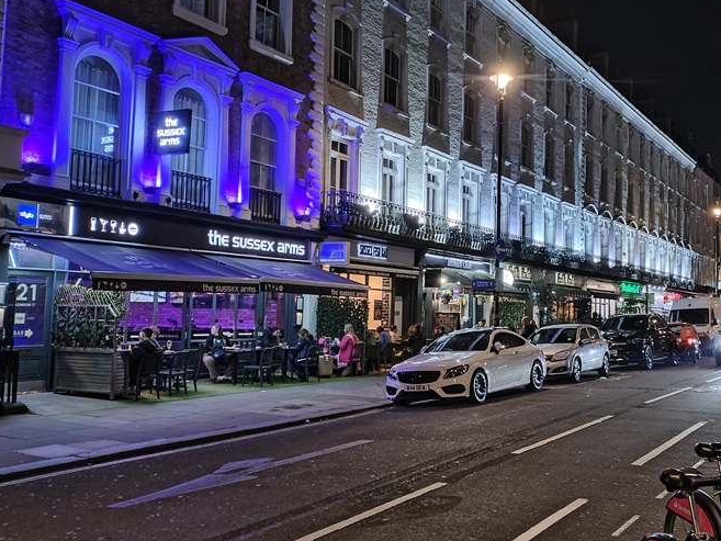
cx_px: 492
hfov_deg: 48.0
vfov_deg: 37.7
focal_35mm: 38
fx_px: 792
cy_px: 258
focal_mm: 4.71
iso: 1700
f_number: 1.7
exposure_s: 1/15.2
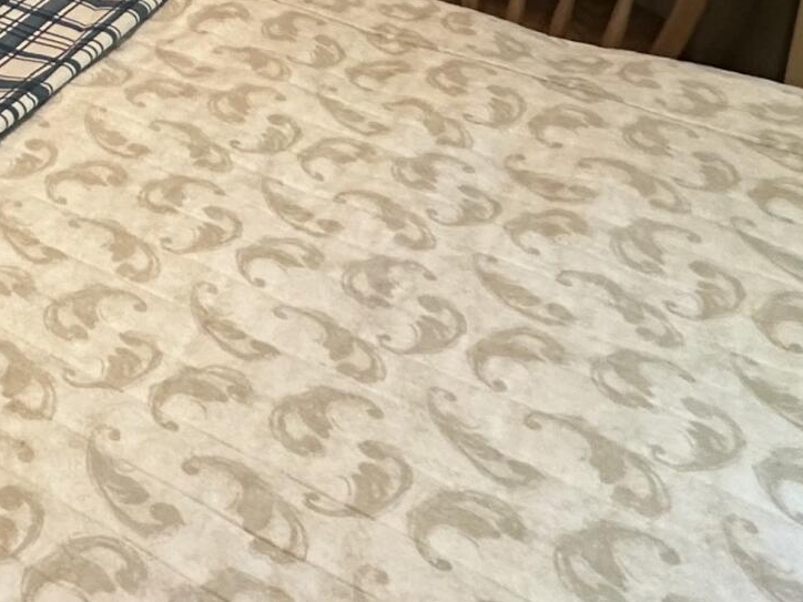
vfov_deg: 21.4
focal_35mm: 58
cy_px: -290
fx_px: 1345
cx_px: -257
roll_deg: -0.9
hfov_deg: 27.4
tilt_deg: -13.1
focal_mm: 2.22
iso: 200
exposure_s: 1/60
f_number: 2.2
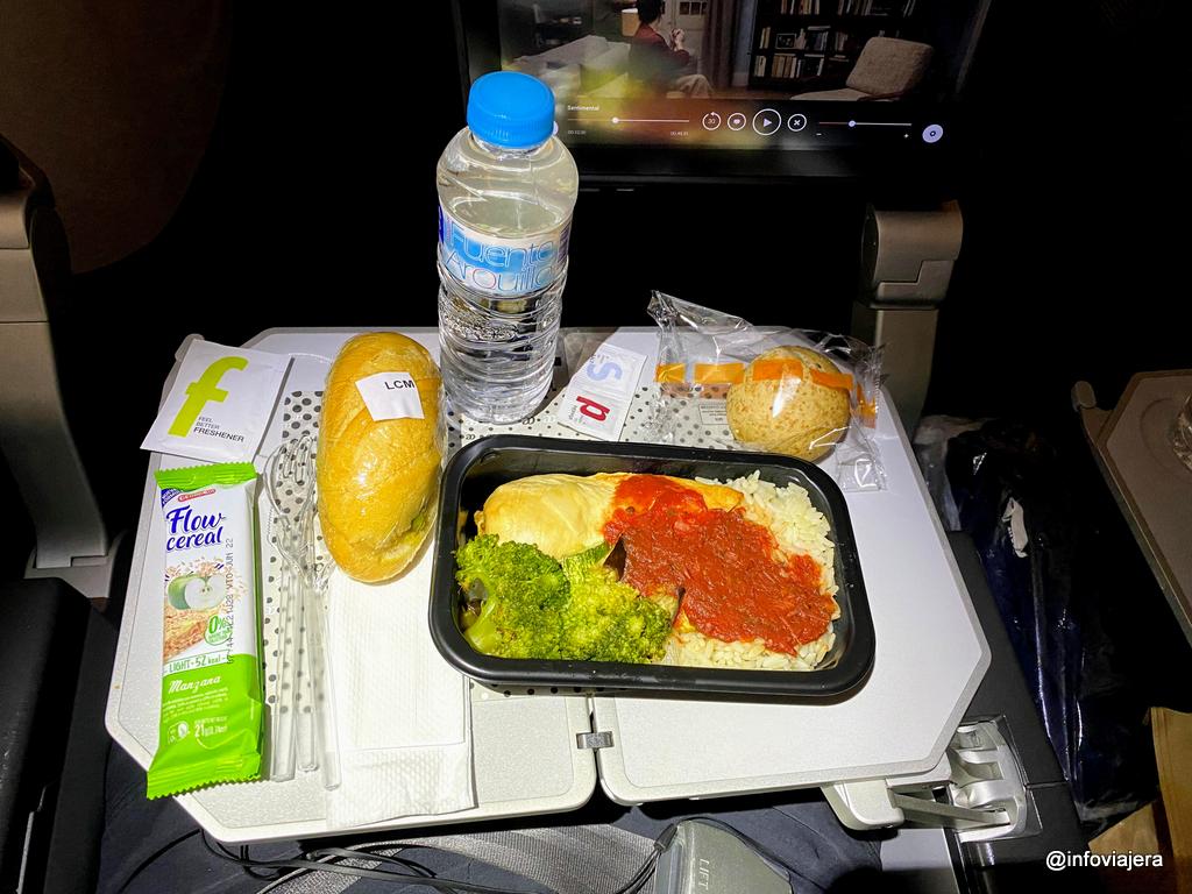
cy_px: 447
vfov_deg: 53.1
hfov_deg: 67.3
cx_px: 596
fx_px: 895
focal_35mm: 26
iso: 160
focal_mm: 4.25
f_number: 1.8
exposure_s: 1/41
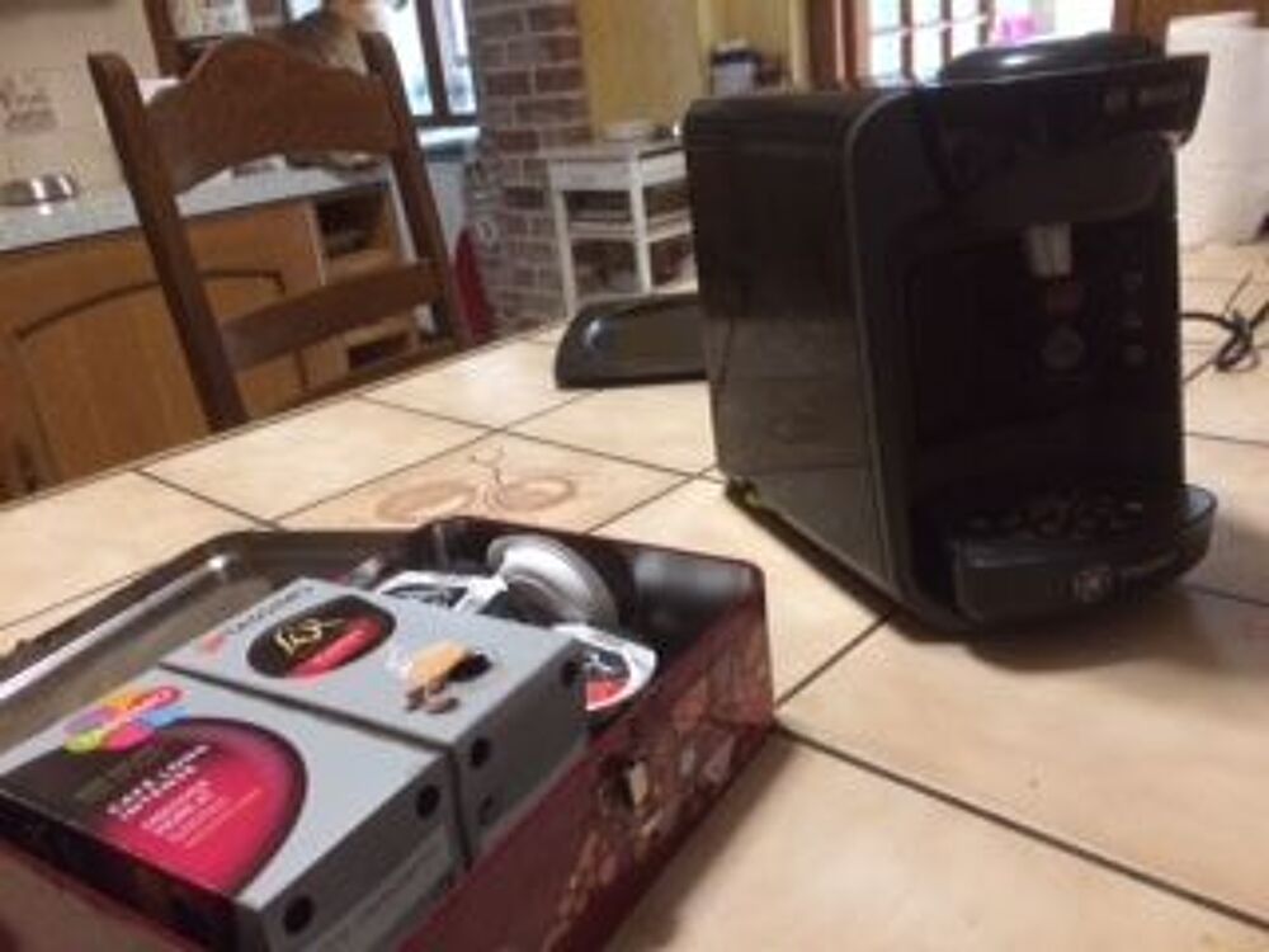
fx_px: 1063
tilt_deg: -21.2
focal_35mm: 29
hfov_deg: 61.7
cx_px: 634
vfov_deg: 48.2
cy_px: 476
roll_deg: +6.3
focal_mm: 4.15
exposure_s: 1/17
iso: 400
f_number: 2.2
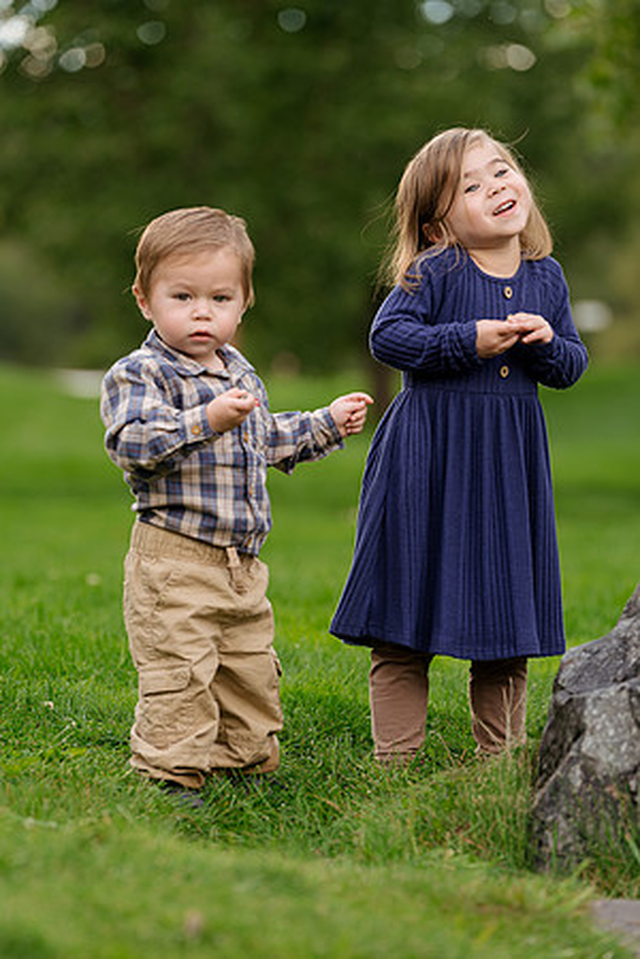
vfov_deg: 10.3
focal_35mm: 200
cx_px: 320
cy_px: 480
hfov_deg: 6.9
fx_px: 5333
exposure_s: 1/200
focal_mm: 200
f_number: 4.5
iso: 200
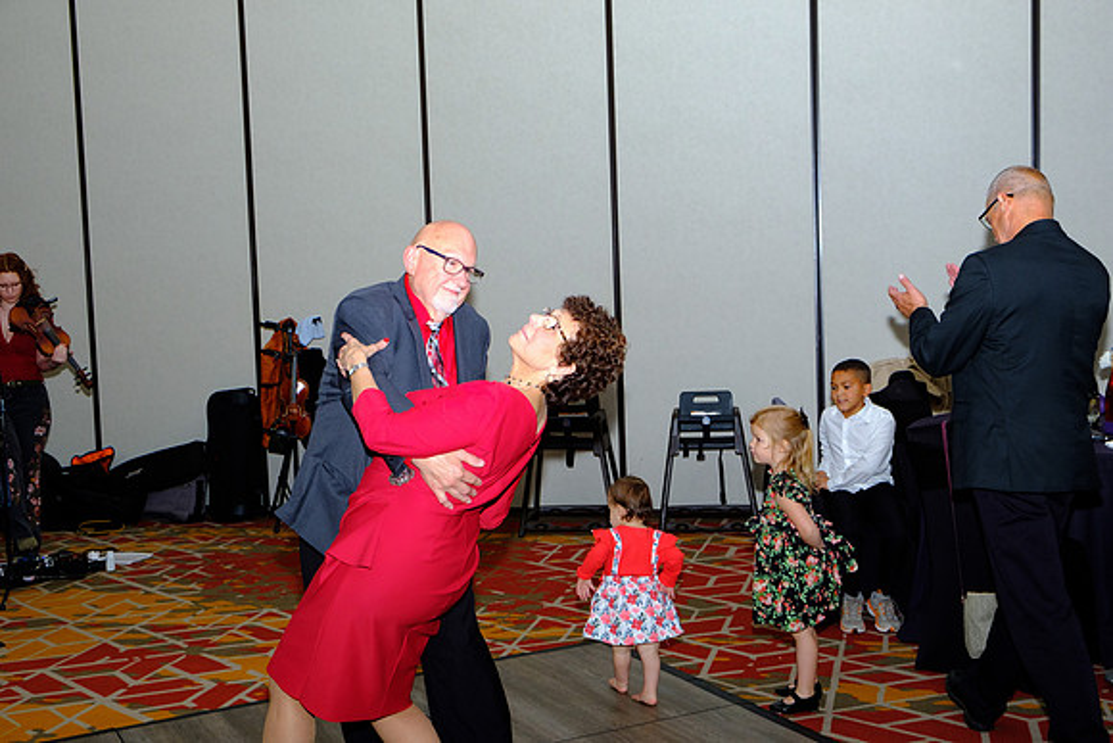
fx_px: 1237
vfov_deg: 33.4
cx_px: 556
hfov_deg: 48.4
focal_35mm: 40
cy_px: 372
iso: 1600
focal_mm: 26.5
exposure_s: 1/160
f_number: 7.1
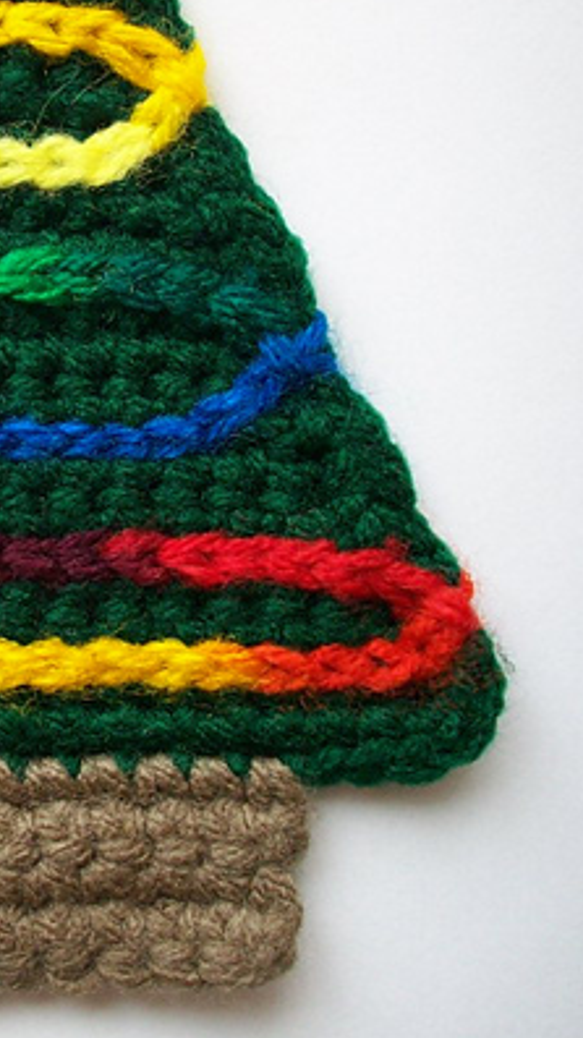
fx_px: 1788
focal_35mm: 65
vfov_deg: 32.1
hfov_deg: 18.0
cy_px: 358
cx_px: -24
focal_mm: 6.2
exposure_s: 1/64
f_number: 2.8
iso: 89
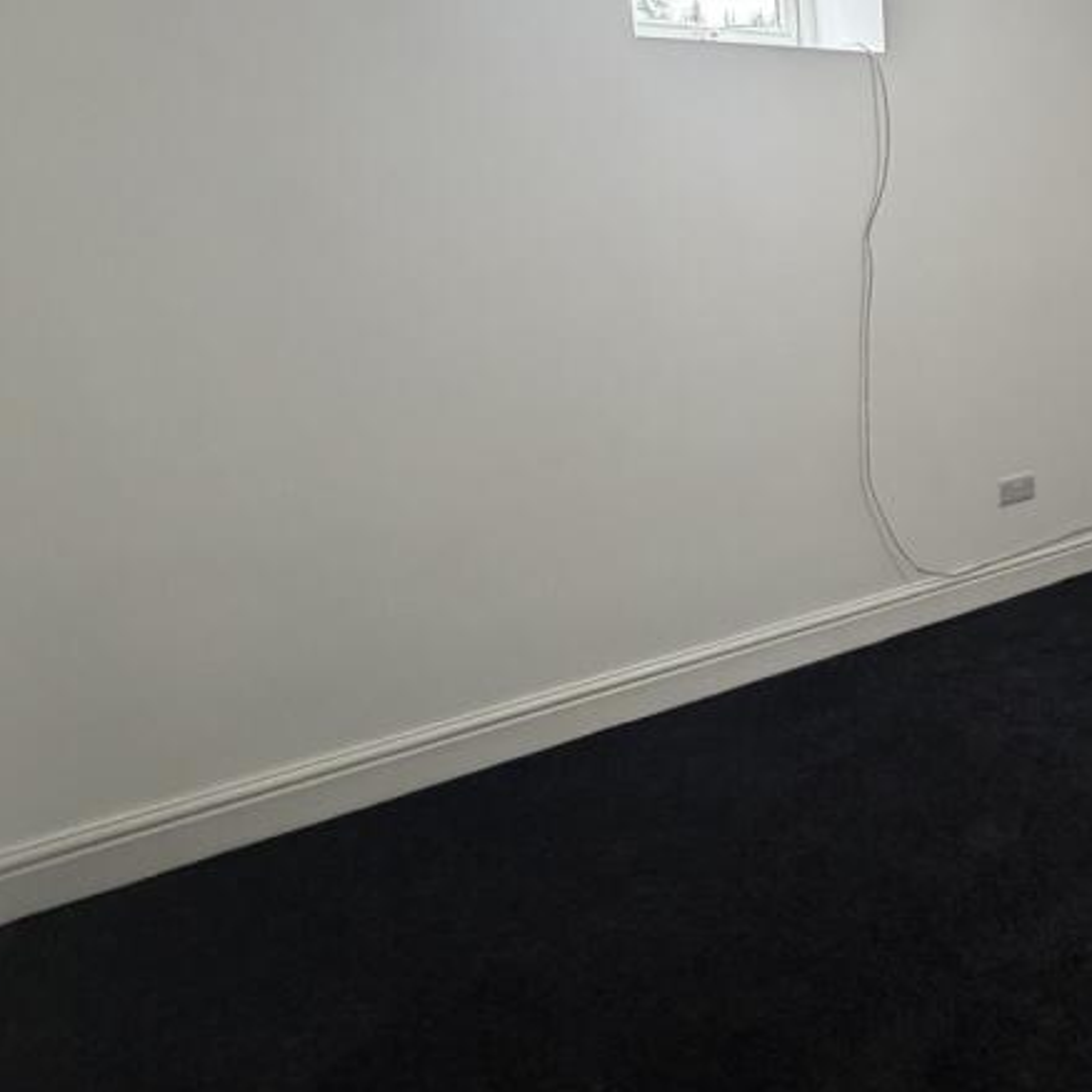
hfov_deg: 48.1
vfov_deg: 54.4
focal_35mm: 29
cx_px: 1037
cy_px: 357
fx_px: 1035
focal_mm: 2.22
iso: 320
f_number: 2.2
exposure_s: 1/100
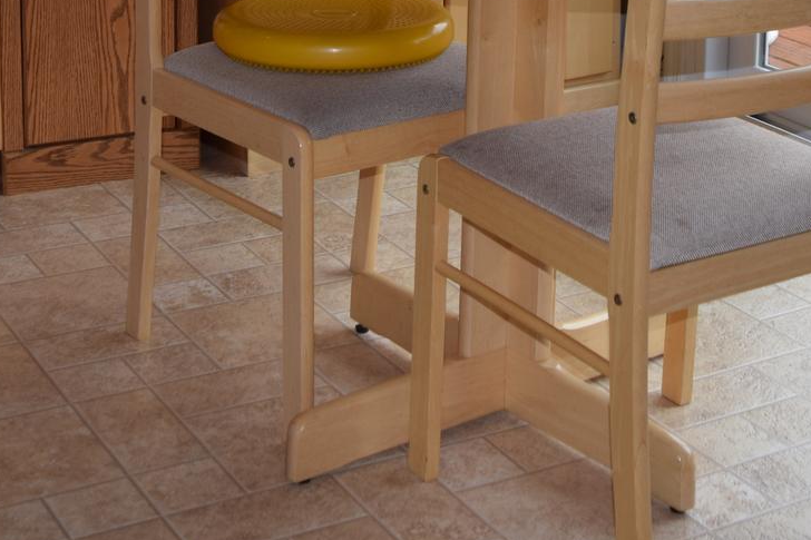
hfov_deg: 26.6
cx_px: 467
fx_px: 1712
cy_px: -183
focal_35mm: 76
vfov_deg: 16.8
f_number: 3.5
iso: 100
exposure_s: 1/200
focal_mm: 18
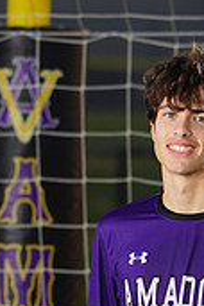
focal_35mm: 879
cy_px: 476
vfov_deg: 2.3
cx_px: 121
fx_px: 7471
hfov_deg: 1.6
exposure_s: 1/200
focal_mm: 259
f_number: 7.1
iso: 200
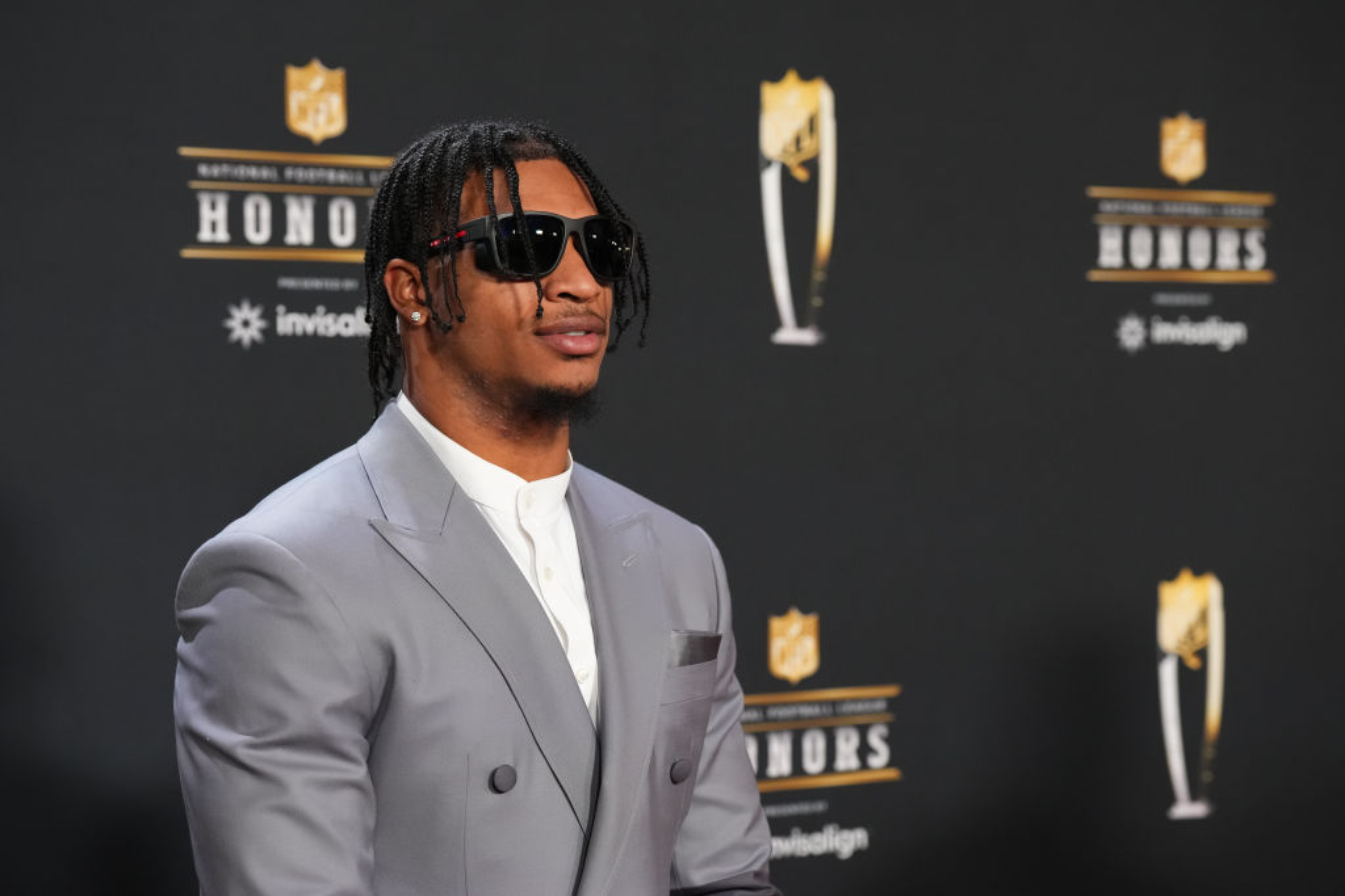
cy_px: 448
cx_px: 672
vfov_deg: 16.9
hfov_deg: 25.1
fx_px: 3026
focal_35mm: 81
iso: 3200
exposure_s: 1/160
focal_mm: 81
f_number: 4.5
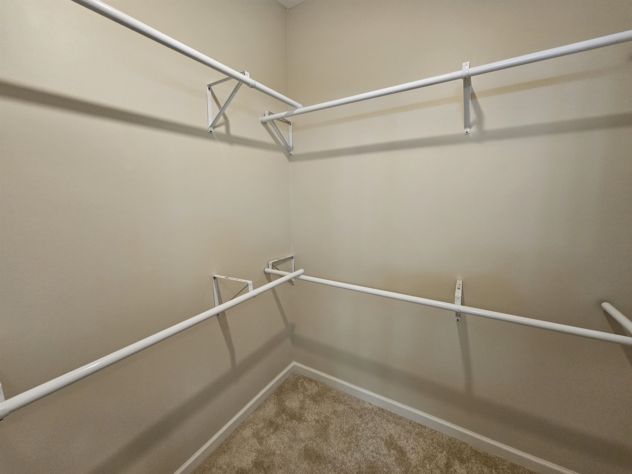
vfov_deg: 89.9
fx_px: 237
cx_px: 316
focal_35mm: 13
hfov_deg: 106.2
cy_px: 237
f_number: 2.2
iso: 250
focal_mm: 2.2
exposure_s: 1/60
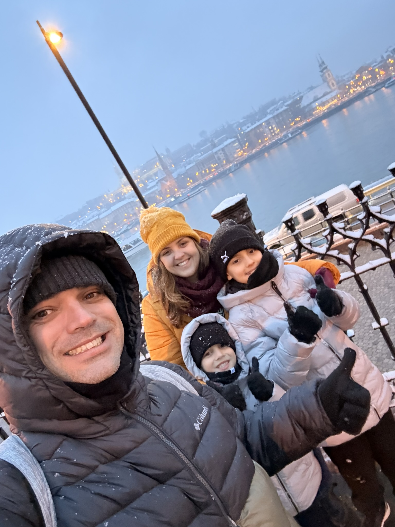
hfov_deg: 58.9
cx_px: 198
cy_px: 264
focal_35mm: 23
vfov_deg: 73.9
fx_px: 350
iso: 800
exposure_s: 1/17
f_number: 1.9
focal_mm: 2.69
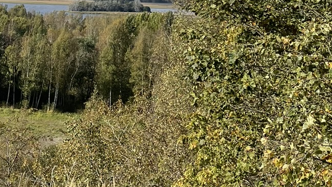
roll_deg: -2.7
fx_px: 784
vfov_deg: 13.4
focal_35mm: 89
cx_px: -20
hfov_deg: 22.7
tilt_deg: -1.3
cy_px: 3
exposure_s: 1/3300
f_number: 1.6
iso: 32
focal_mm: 4.2
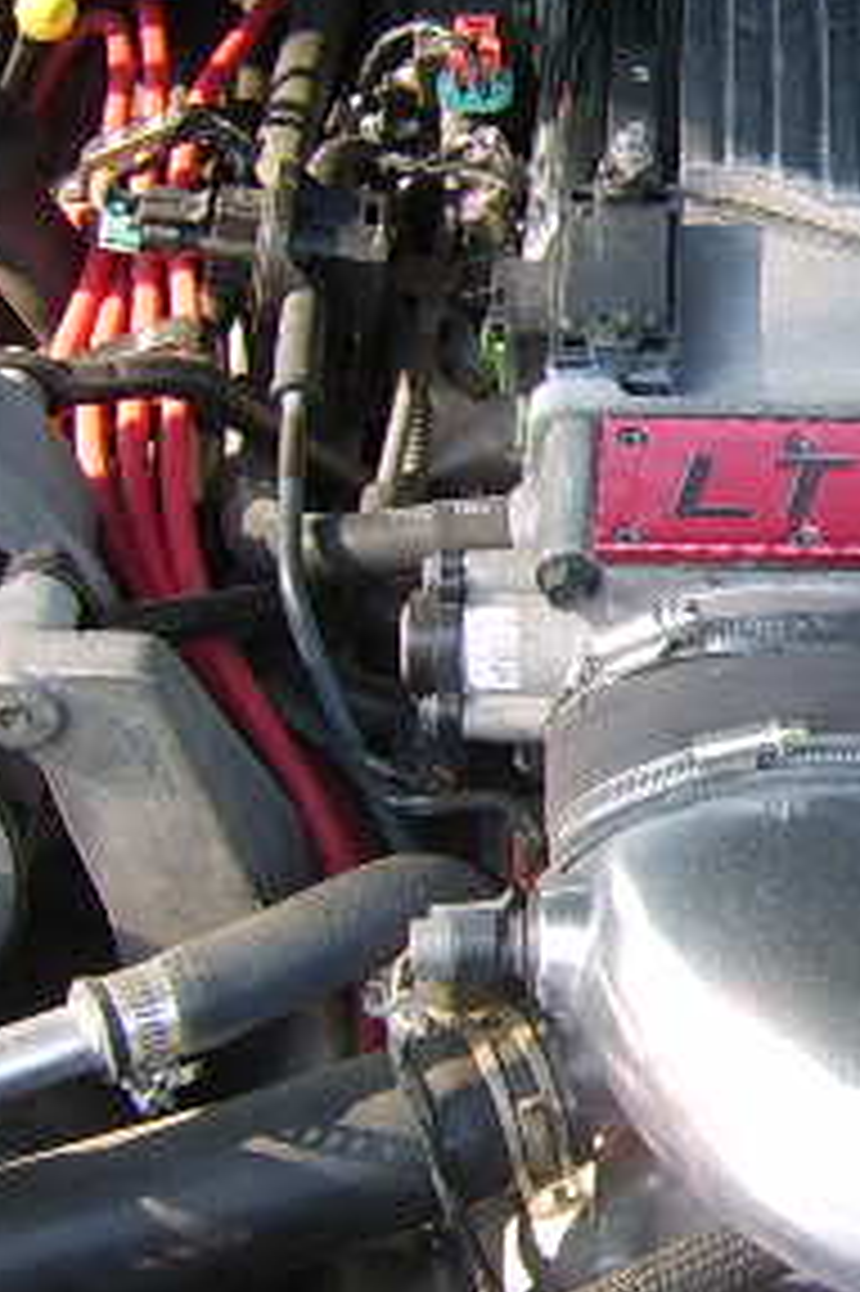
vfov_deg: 27.9
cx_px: 756
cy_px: 441
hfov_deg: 18.6
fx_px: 2583
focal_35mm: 72
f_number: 4
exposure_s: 1/92
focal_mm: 8.13
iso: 71
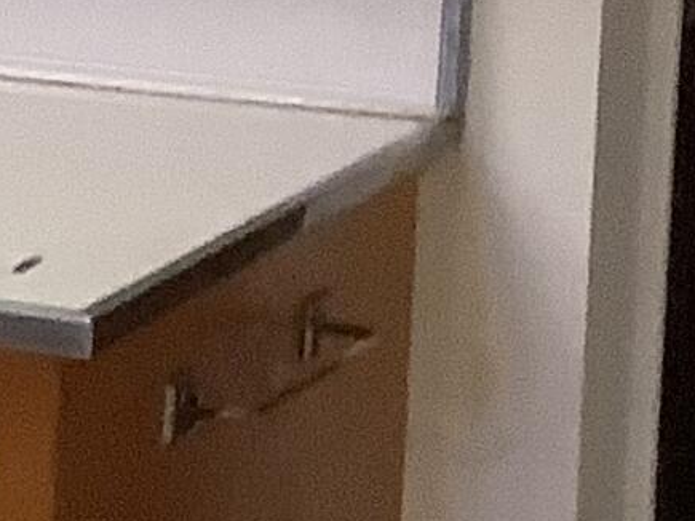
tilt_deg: -11.7
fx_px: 4295
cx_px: -1120
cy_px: -78
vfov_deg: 6.9
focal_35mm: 214
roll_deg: -0.3
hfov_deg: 8.3
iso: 250
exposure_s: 1/60
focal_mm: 3.3
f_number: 2.4
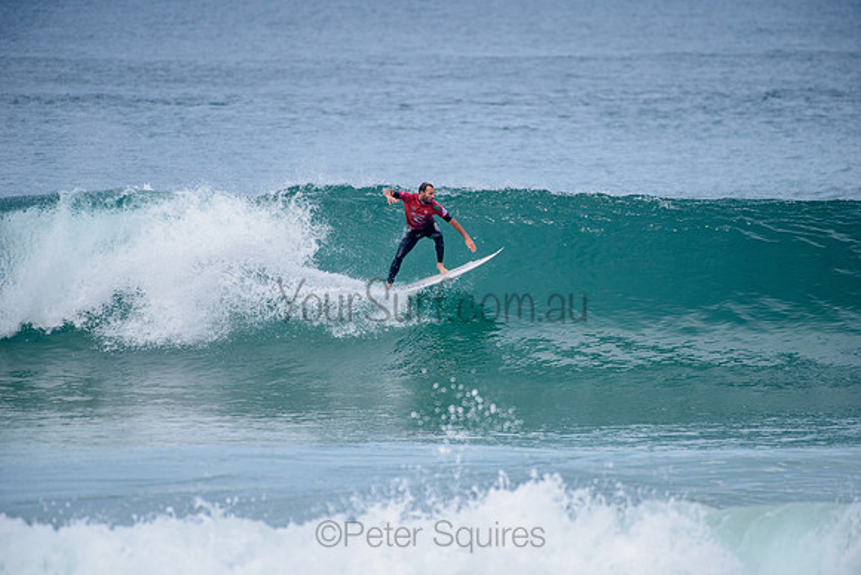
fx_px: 11961
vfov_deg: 2.8
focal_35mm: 500
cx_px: 430
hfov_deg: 4.1
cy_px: 288
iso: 250
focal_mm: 500
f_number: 5.6
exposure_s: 1/2000
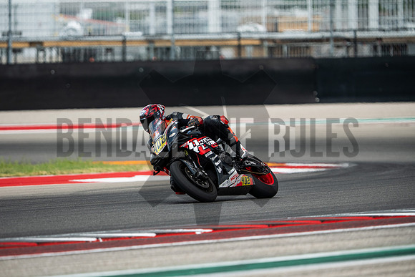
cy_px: 138
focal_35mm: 420
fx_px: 4843
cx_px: 208
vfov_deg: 3.3
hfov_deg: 4.9
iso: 320
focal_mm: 280
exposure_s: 1/1600
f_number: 2.8
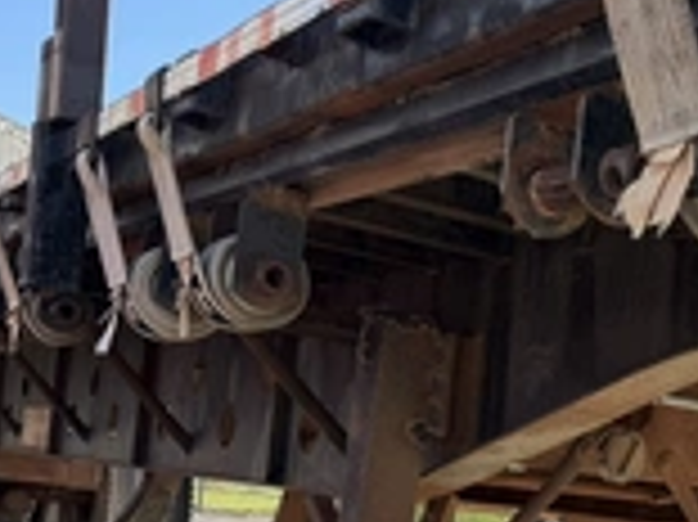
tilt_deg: +1.3
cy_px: 495
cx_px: 739
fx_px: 1249
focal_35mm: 62
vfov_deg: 22.9
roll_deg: -5.3
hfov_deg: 28.7
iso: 80
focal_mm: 6.76
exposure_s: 1/2525
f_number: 1.78
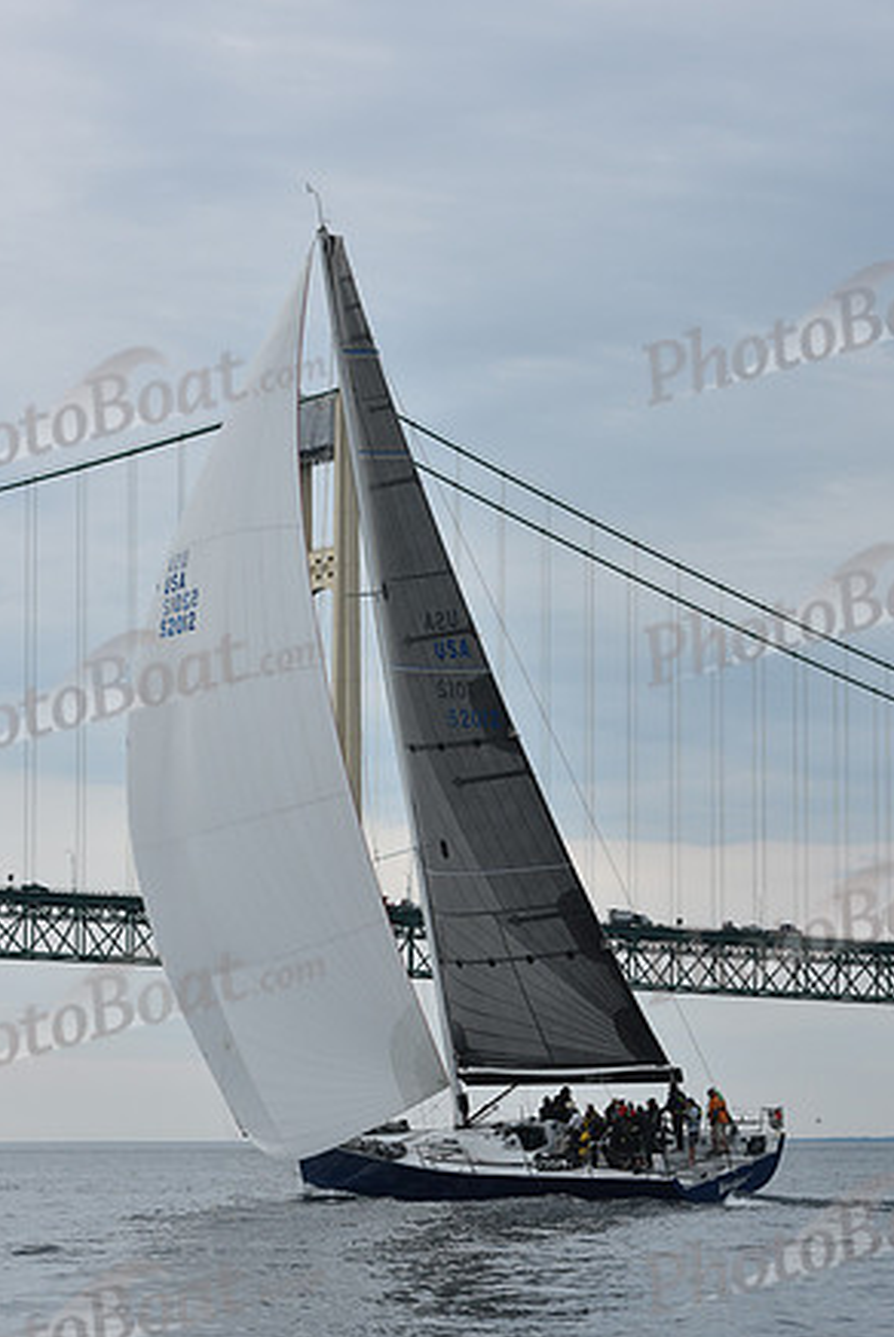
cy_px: 811
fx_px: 4834
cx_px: 485
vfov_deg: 15.7
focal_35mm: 130
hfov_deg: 10.6
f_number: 6.3
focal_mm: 98
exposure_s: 1/800
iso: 250
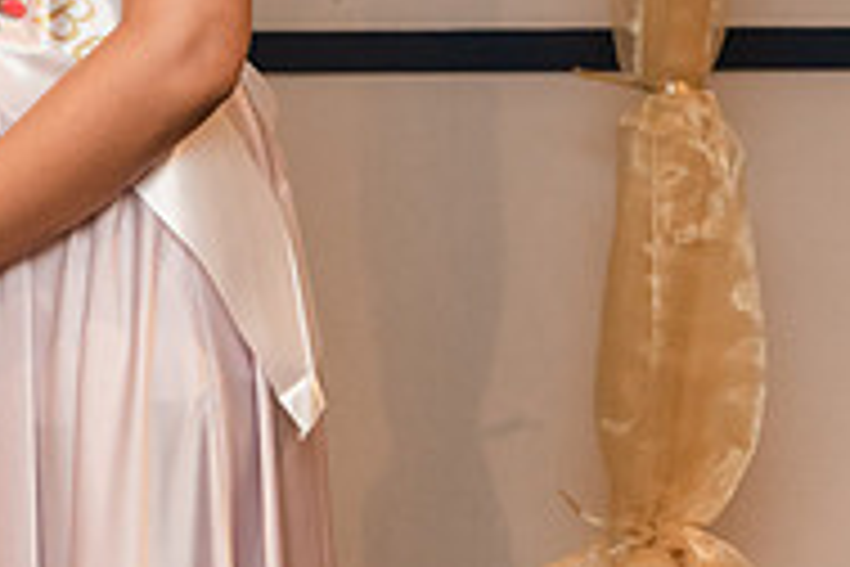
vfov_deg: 9.4
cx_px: -382
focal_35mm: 141
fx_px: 3329
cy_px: -295
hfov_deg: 13.8
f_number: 4
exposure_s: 1/160
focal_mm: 46
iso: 2000
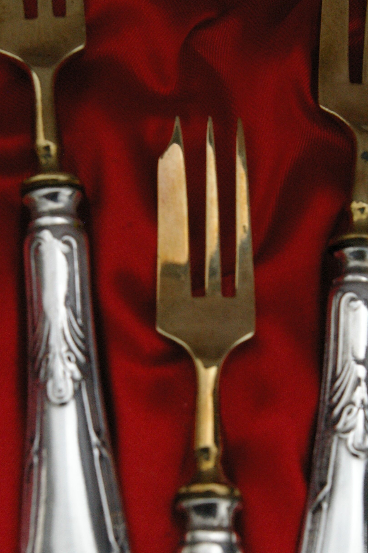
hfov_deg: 28.0
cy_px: 324
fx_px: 737
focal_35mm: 48
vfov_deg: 41.0
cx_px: 206
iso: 1600
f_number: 8
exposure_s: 1/500
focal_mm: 26
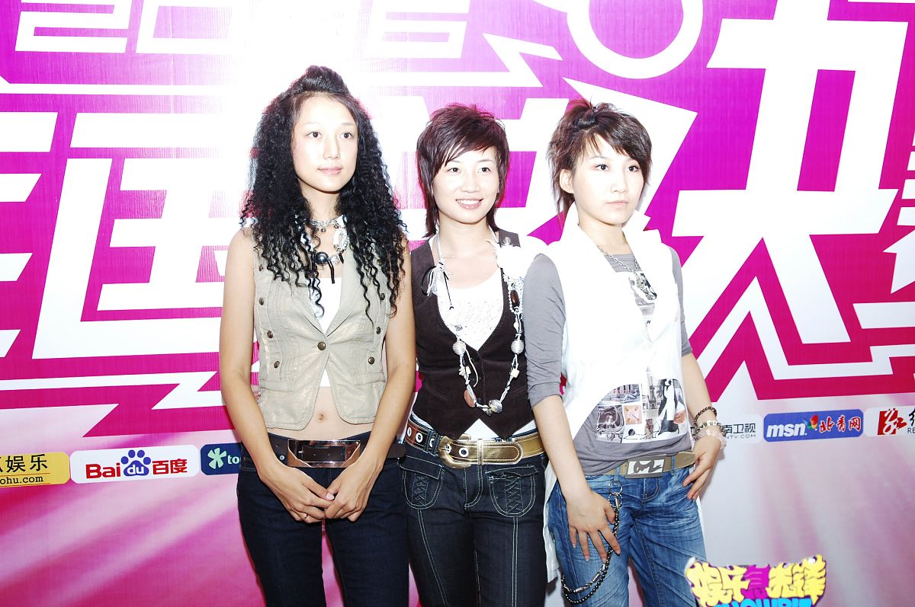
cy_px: 304
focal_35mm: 36
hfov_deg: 53.2
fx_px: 914
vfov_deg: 36.8
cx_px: 458
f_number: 4
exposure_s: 1/250
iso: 400
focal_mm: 24
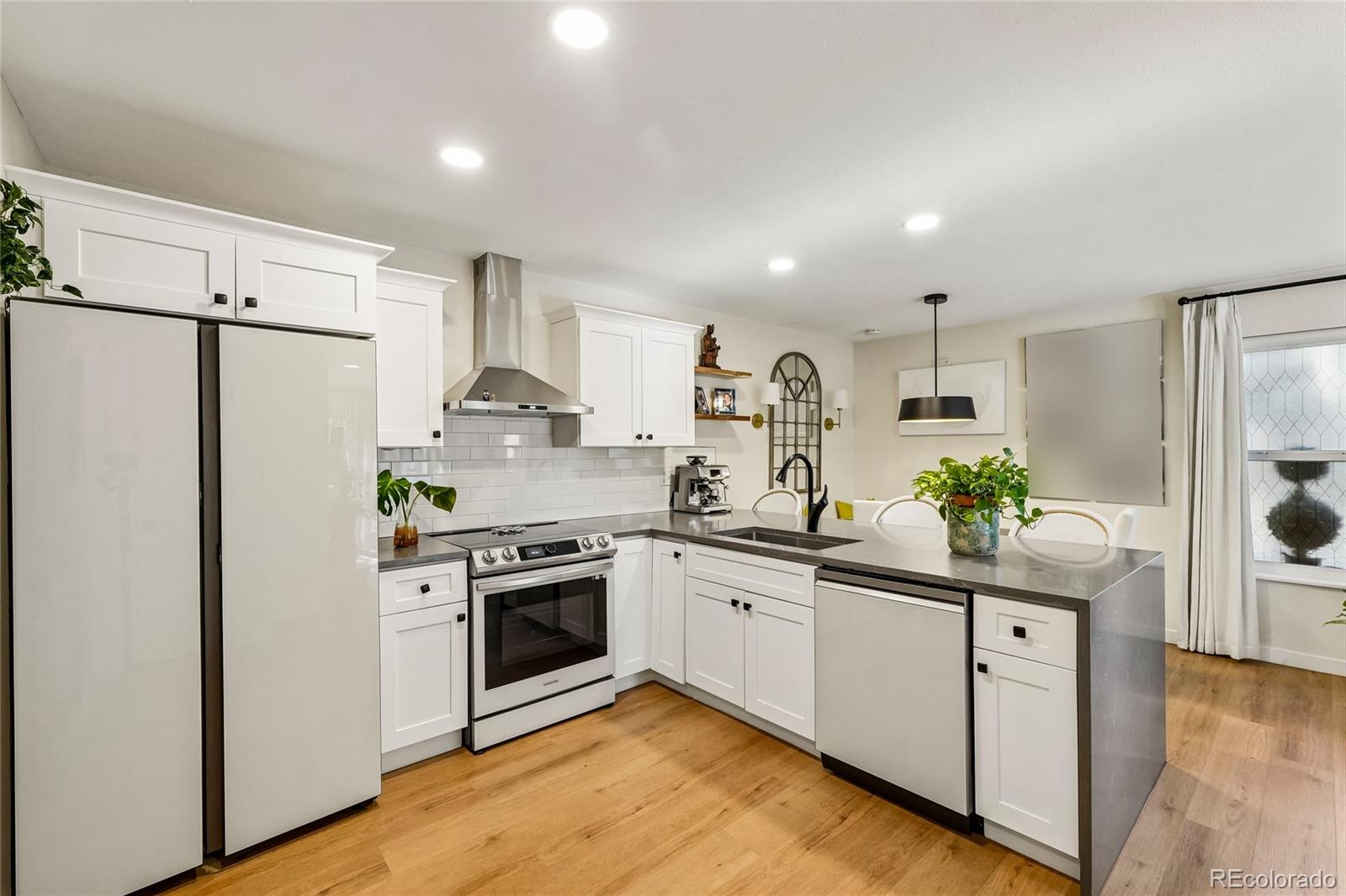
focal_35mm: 15
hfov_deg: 100.4
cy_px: 448
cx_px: 673
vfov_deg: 77.3
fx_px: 561
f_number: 8
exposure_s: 1/13
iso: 800
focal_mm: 10
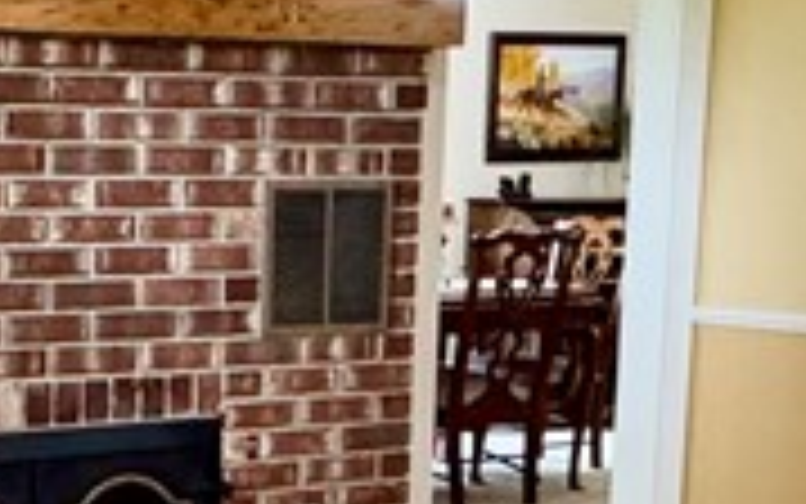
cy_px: 540
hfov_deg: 23.5
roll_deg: -0.2
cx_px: 41
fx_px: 1868
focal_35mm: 85
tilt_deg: -12.2
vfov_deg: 15.0
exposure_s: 1/60
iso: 500
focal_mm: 2.22
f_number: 2.2
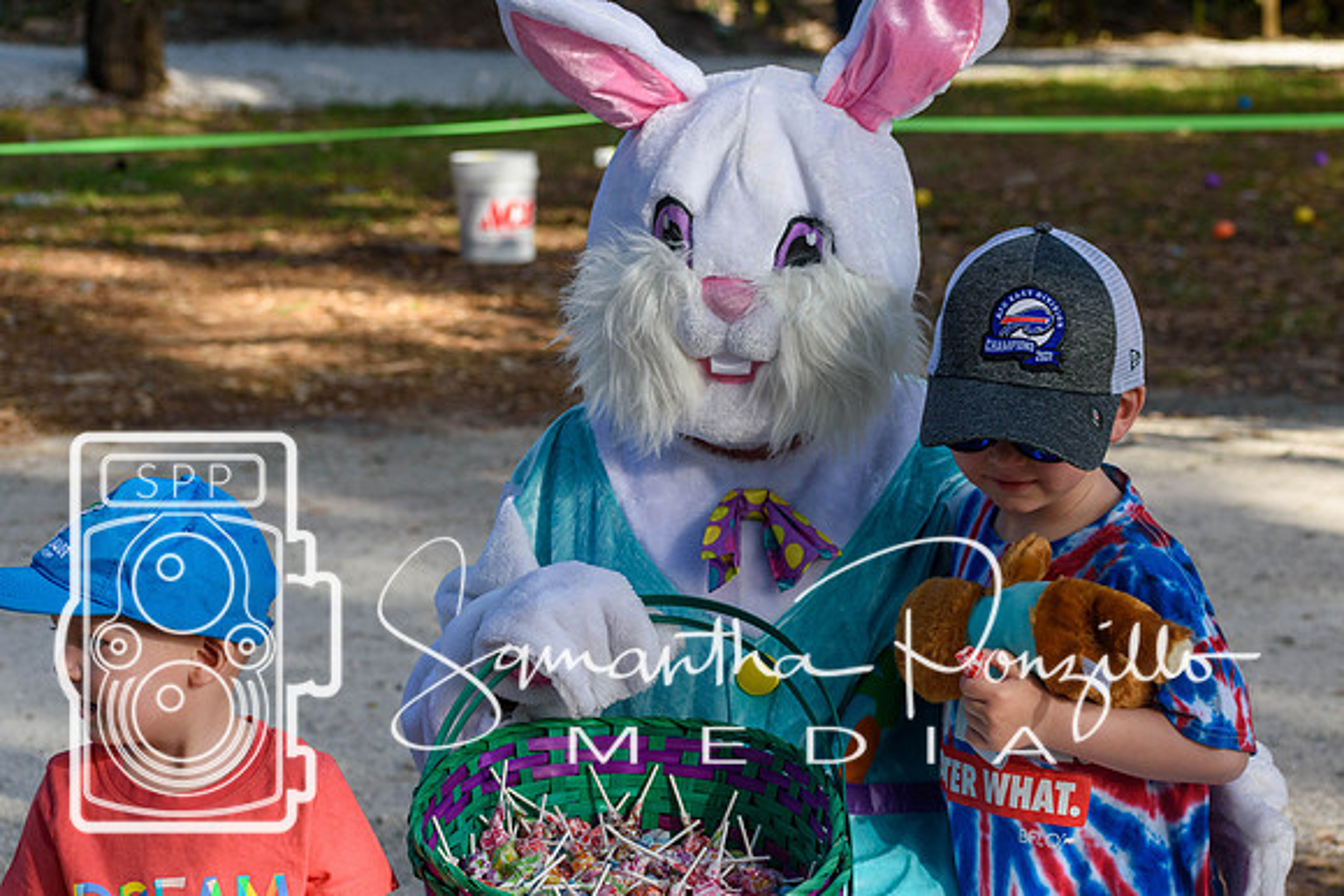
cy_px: 448
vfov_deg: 13.0
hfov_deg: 19.5
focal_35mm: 105
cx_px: 672
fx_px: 3921
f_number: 5.6
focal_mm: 70
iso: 320
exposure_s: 1/500
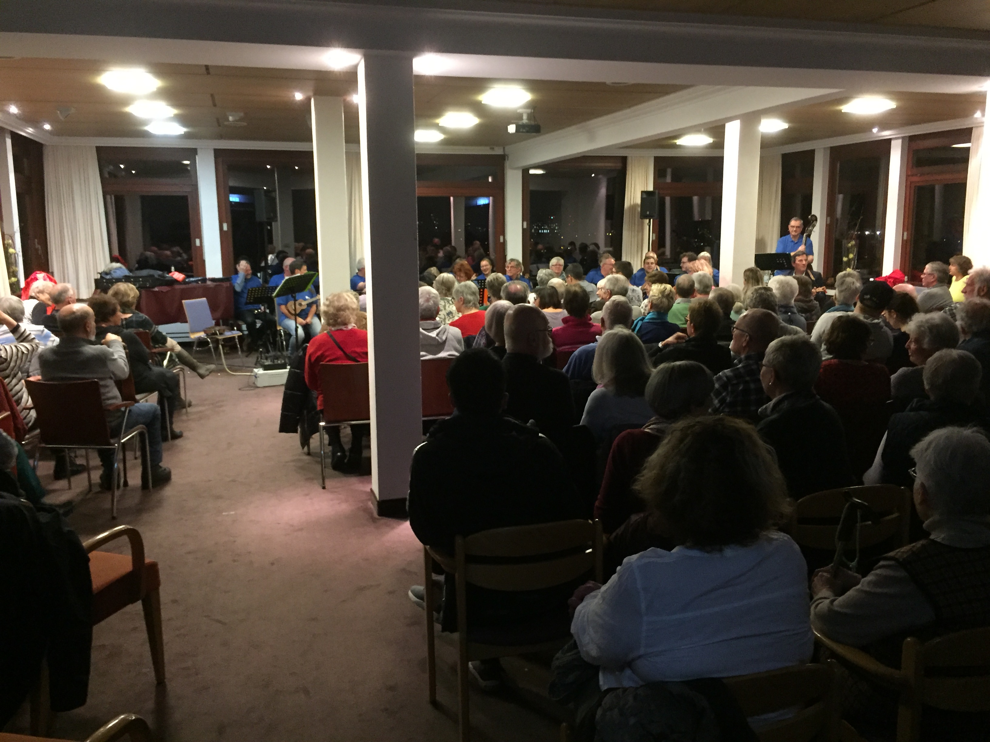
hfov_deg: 61.7
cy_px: 371
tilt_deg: -9.8
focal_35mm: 29
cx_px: 495
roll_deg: +1.3
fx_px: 829
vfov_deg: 48.2
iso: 250
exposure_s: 1/17
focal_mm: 4.15
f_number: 2.2
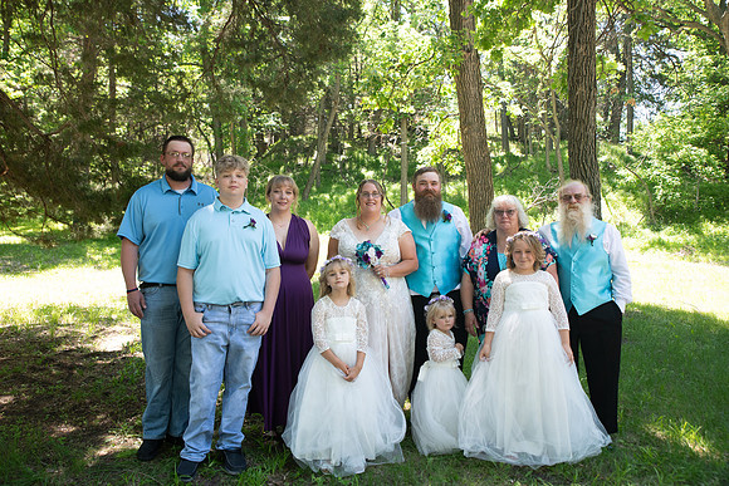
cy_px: 243
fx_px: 587
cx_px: 364
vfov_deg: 45.0
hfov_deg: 63.6
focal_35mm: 29
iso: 250
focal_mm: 29
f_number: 5
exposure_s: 1/125
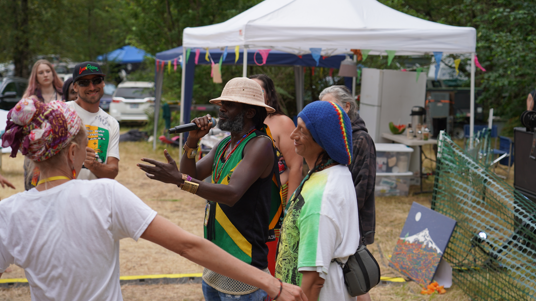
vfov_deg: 18.8
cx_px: 268
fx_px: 910
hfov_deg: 32.8
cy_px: 150
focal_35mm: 64
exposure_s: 1/160
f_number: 4
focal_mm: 61
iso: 160
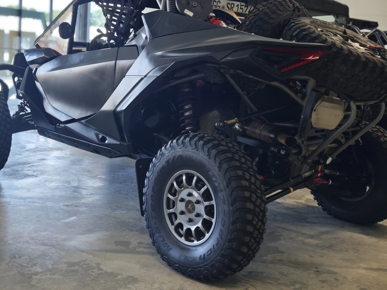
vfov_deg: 30.2
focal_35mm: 48
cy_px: 114
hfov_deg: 39.7
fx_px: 537
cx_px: 189
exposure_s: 1/100
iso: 64
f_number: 1.4
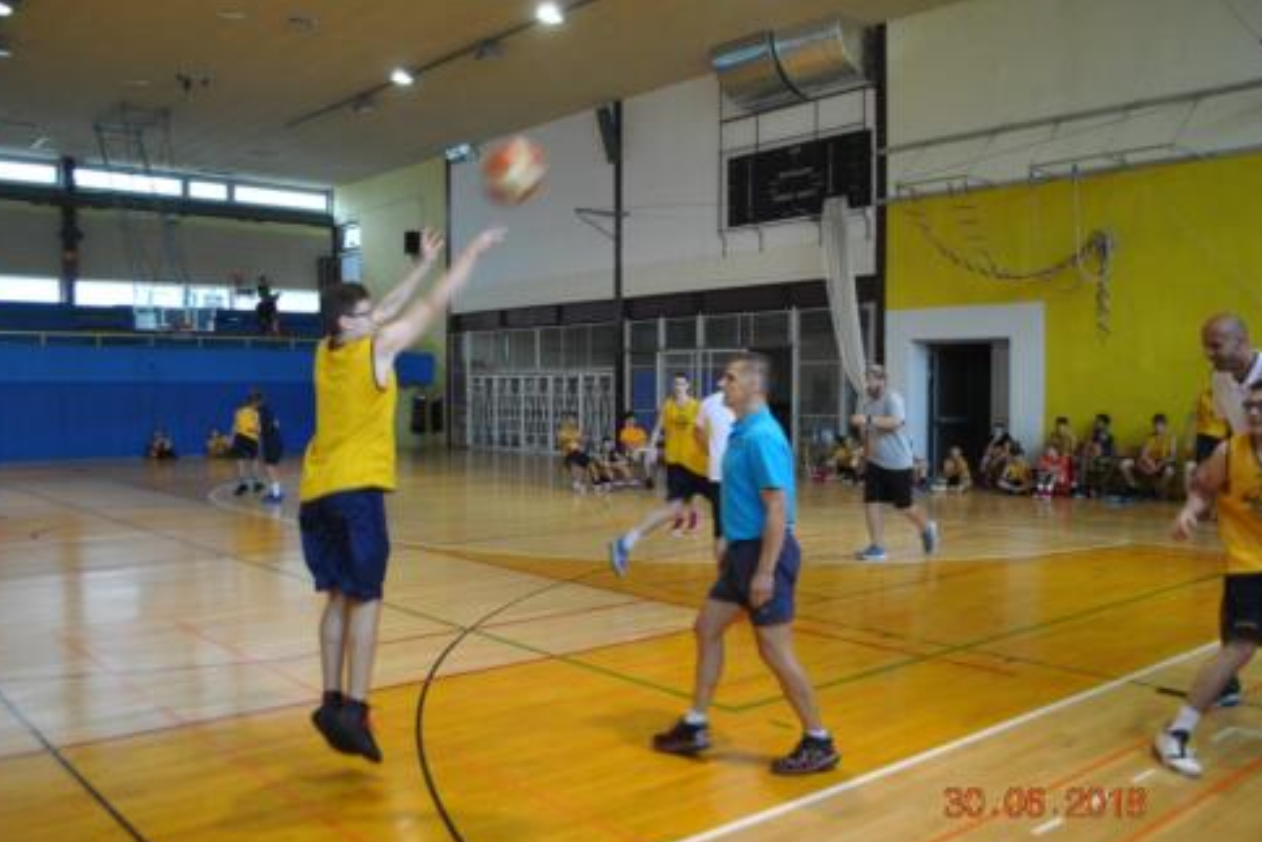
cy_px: 433
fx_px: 1087
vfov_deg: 42.3
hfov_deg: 60.3
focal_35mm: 31
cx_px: 618
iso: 200
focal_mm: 20
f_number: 4
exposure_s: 1/60
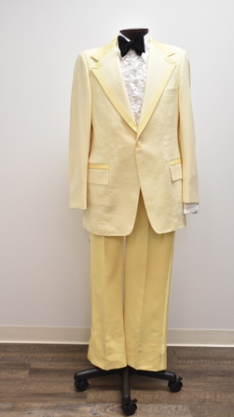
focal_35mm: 38
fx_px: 420
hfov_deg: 31.1
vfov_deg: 52.8
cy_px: 208
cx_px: 126
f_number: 4.5
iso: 1000
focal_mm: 24
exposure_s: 1/100
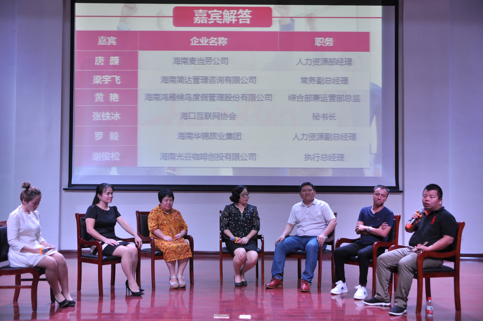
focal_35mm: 44
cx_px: 242
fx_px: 583
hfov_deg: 45.0
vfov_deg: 30.8
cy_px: 160
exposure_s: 1/60
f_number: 4
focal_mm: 29
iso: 400
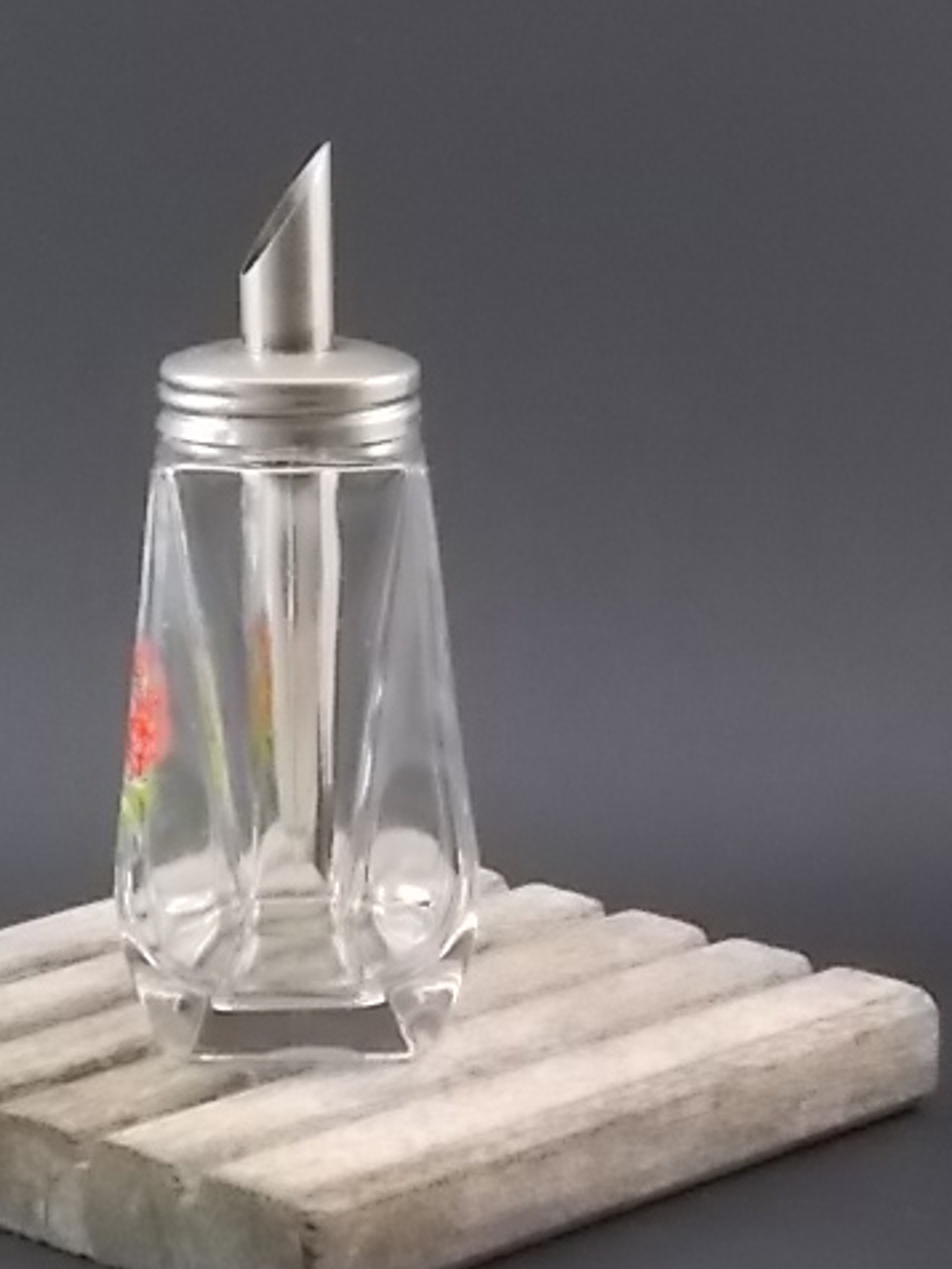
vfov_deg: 14.8
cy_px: 541
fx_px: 4877
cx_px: 333
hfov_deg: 11.1
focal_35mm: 133
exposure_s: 1/60
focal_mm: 17.6
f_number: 5.5
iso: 800
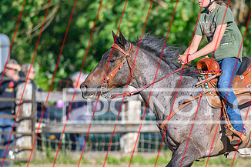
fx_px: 4188
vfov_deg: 2.3
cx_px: 191
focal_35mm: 601
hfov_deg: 3.4
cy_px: 121
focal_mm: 200
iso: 180
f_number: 2.8
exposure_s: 1/2500
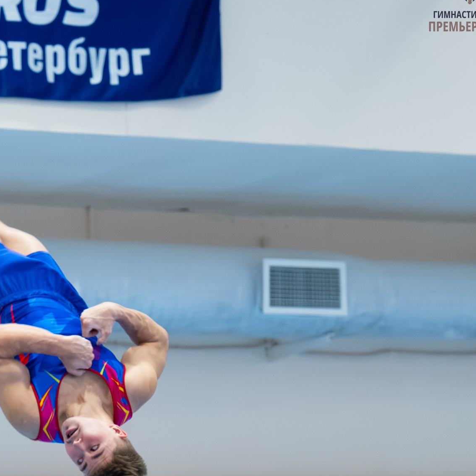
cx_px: -118
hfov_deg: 6.8
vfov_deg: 6.8
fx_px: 3983
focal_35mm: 256
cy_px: 508
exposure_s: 1/1000
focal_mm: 82
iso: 2500
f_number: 2.8
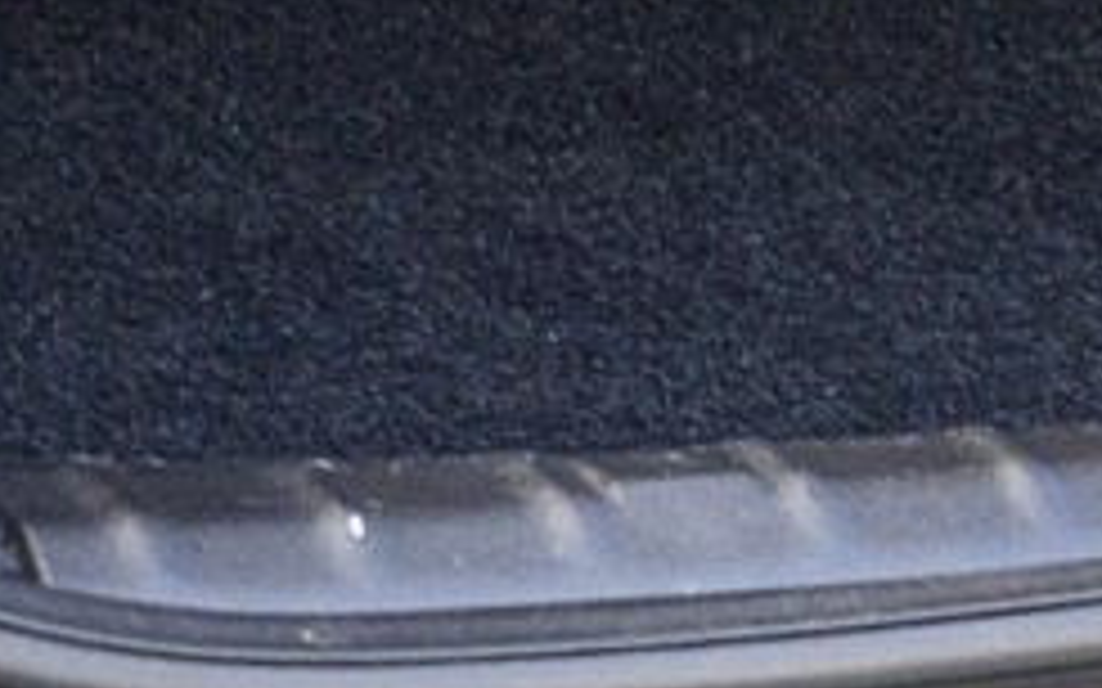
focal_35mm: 284
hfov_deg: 7.3
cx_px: 1264
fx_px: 8527
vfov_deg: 4.5
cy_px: -1300
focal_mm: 28
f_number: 8
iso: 800
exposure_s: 1/60
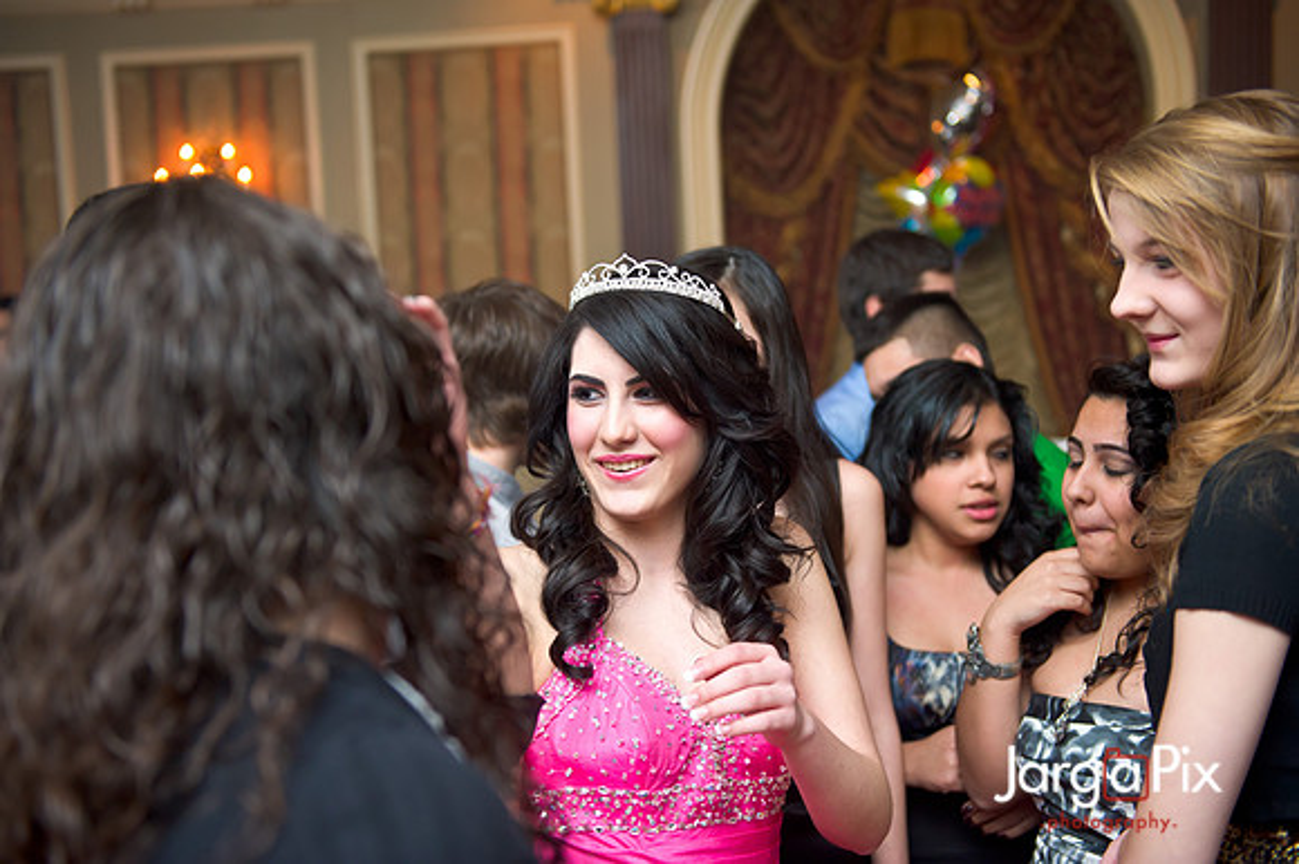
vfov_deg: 29.8
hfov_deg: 43.6
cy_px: 432
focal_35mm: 45
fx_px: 1623
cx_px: 650
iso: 1600
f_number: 3.2
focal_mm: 45
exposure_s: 1/100
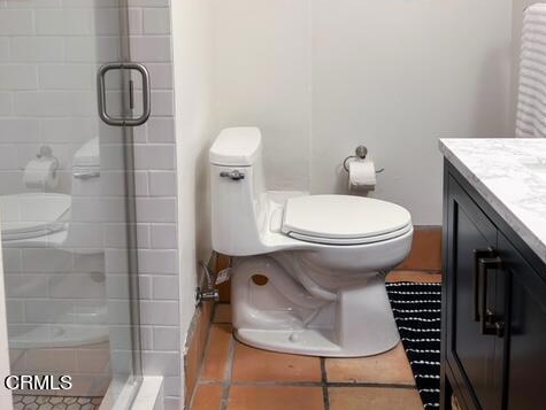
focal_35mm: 35
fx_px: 552
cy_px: 47
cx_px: 275
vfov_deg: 38.2
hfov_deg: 52.6
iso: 80
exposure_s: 1/120
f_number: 1.5
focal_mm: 5.7
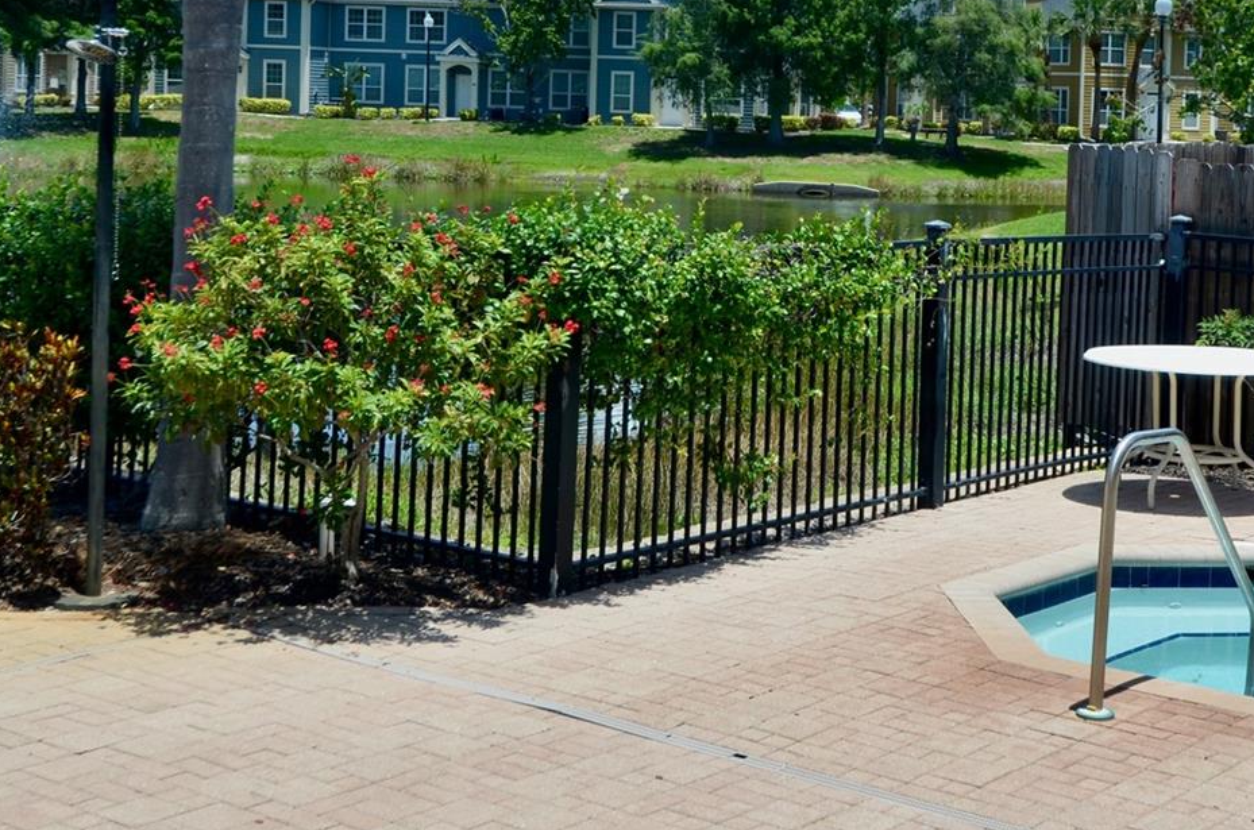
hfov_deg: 32.2
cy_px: 187
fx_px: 2155
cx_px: 814
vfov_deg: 21.6
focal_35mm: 62
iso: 100
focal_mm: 24
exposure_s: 1/320
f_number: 9
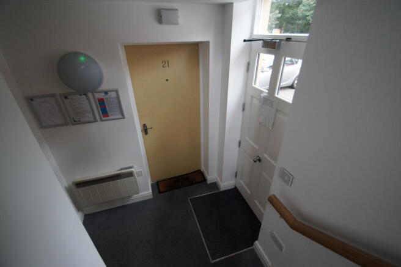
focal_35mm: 15
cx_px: 200
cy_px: 134
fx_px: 167
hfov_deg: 100.4
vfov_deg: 77.3
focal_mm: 10
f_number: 4
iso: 1250
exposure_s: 1/160
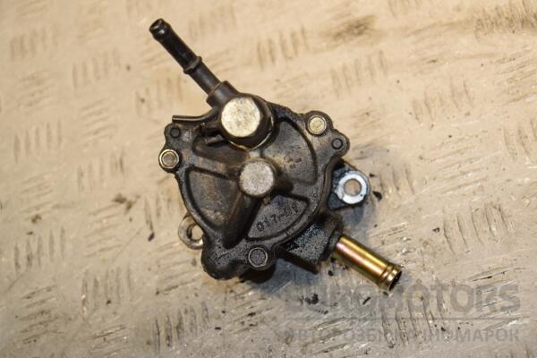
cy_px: 179
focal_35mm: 93
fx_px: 1387
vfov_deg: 14.7
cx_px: 268
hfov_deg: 21.9
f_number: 6.3
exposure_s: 1/200
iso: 800
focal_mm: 62
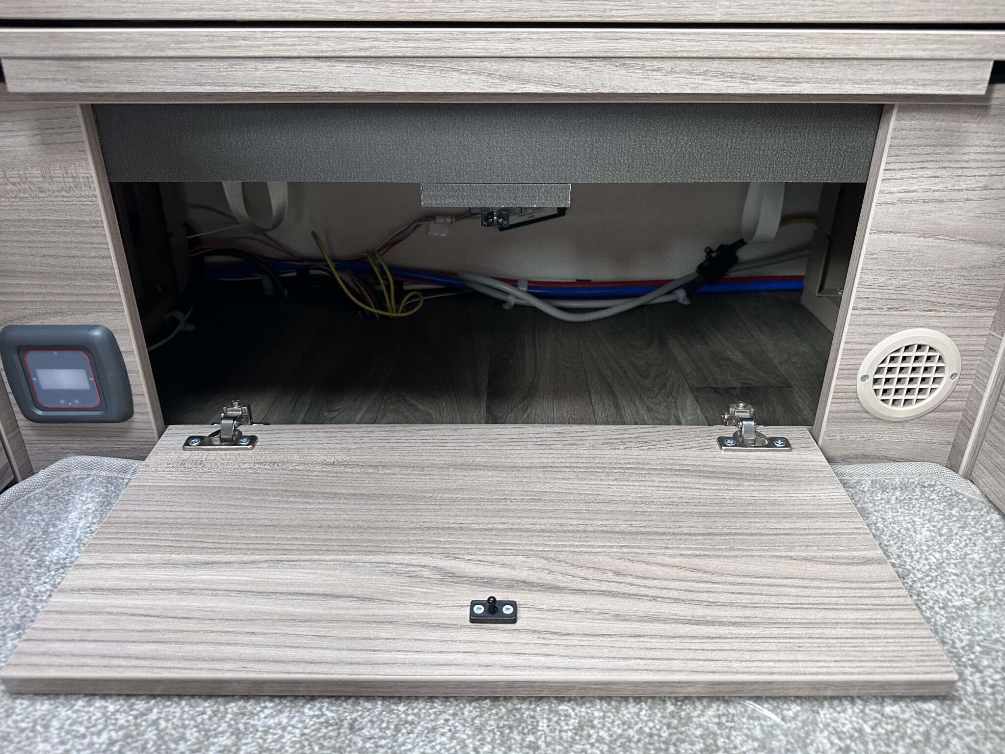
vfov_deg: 56.8
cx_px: 502
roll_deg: -0.3
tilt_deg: -26.3
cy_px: 377
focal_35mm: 24
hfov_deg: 71.6
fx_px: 697
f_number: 1.78
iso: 250
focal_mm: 6.86
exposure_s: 1/62
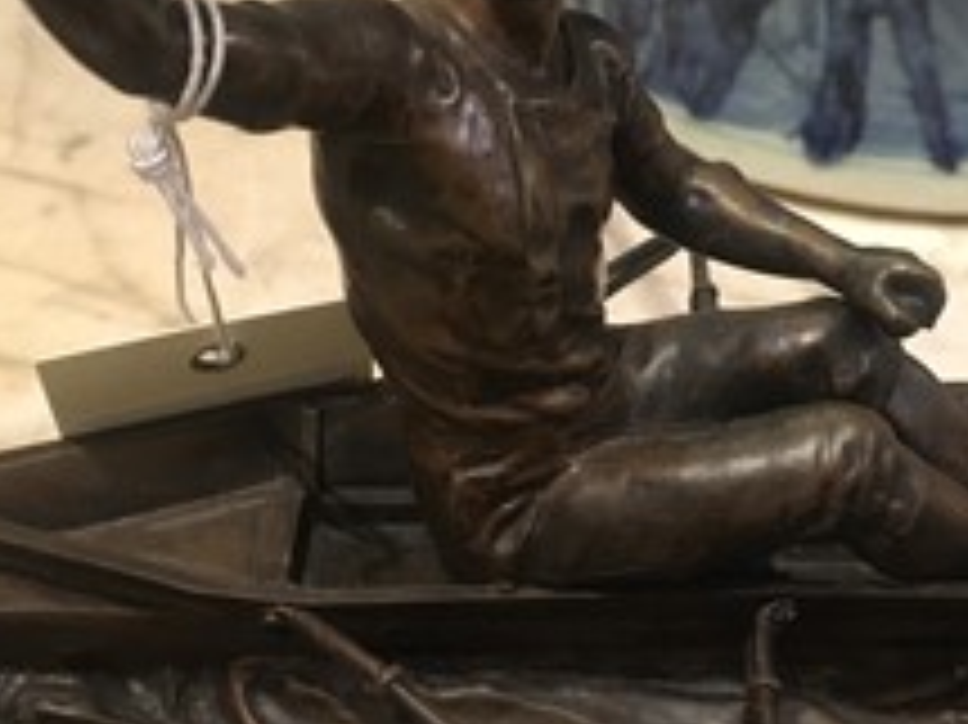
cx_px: 590
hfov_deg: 35.4
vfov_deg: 26.9
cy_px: 256
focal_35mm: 54
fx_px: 1509
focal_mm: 4.15
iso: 250
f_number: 2.2
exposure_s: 1/25
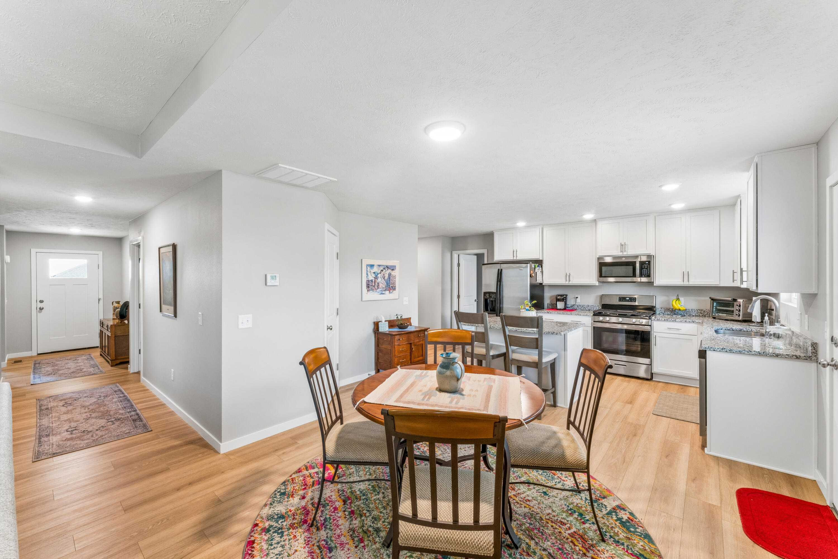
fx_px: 326
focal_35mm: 14
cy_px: 280
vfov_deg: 81.2
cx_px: 419
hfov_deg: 104.3
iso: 400
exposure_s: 1/5
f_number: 14
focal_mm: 14
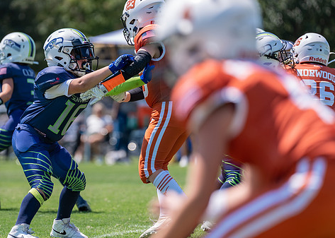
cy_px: 114
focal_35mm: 322
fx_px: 3061
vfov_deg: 4.5
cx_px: 88
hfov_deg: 6.3
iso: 100
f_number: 3.2
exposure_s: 1/1250
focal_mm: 200
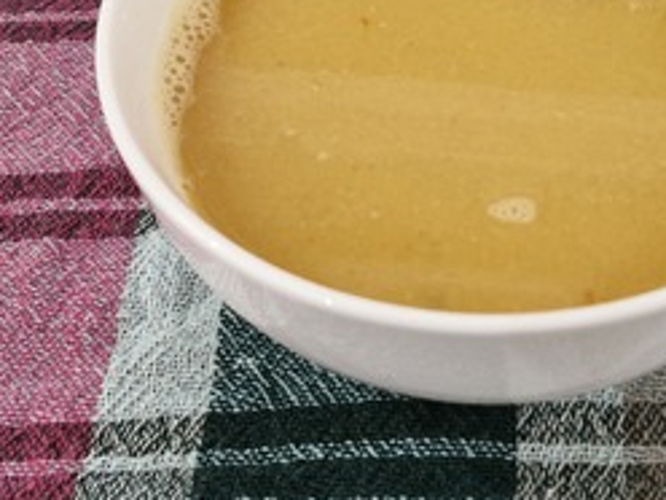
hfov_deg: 29.9
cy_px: 56
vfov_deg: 22.4
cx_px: 486
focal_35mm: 64
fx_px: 1231
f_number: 1.8
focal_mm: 5.54
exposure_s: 1/50
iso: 640
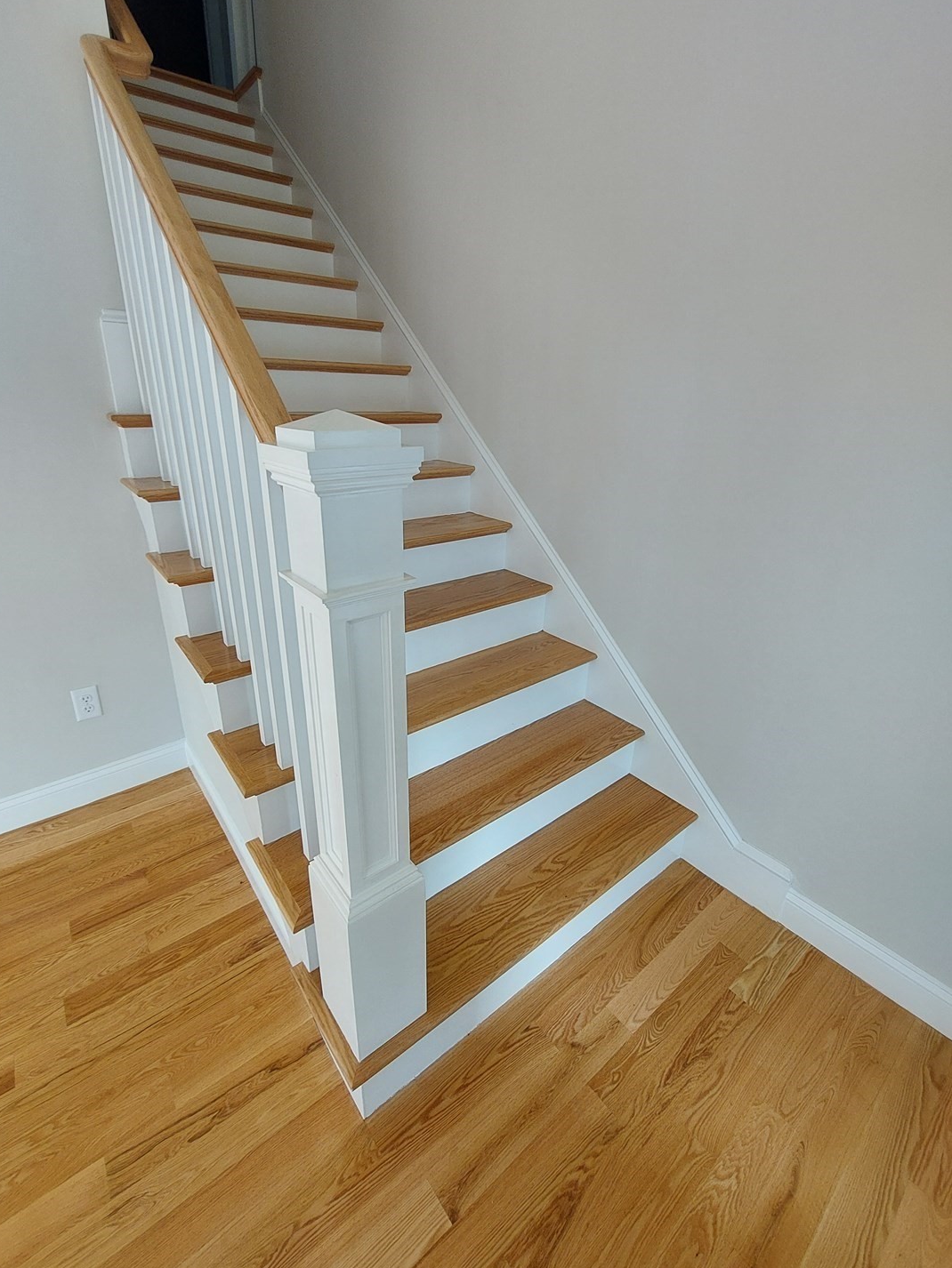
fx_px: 513
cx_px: 443
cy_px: 616
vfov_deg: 102.0
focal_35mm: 14
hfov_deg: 85.6
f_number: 2.2
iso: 64
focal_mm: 1.74
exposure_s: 1/120
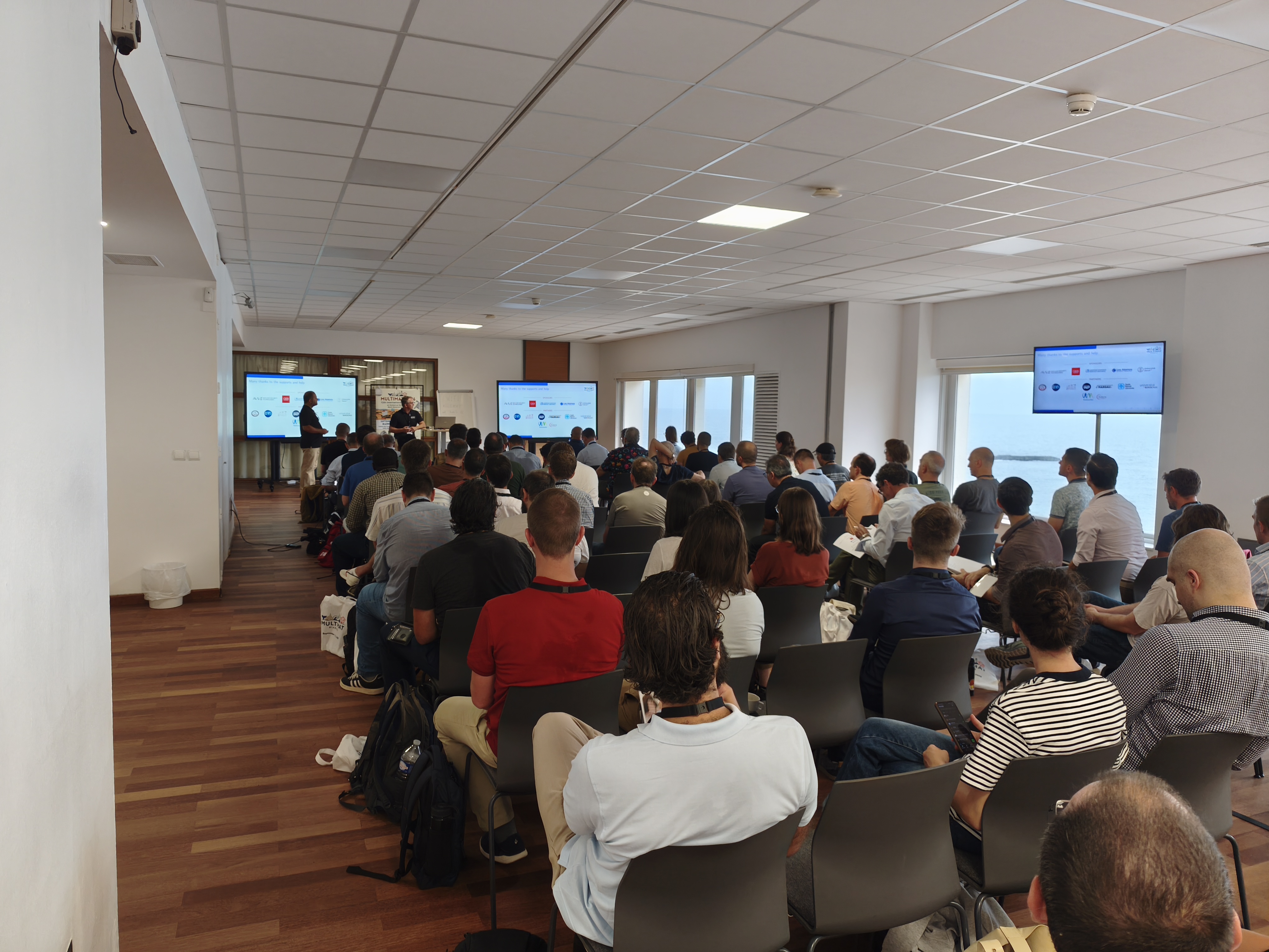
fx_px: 843
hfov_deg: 73.9
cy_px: 476
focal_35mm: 23
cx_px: 634
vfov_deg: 58.9
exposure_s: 1/50
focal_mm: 6.06
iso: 640
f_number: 1.7
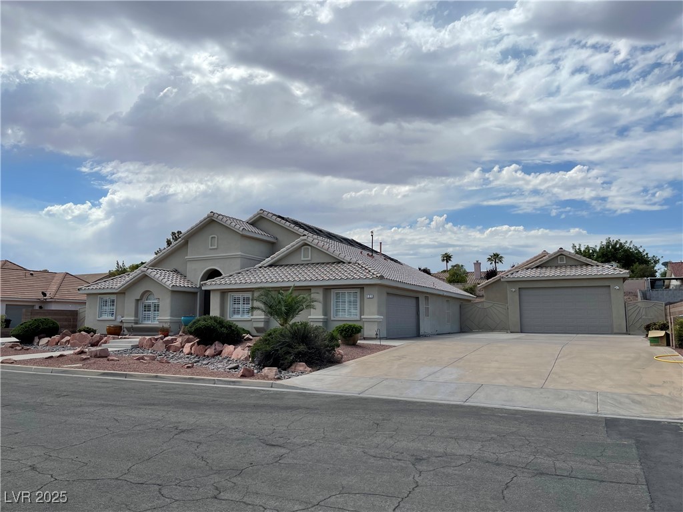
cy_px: 256
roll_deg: +0.4
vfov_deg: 53.1
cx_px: 342
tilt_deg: +6.2
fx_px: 513
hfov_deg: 67.3
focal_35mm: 26
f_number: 1.6
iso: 32
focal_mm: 5.1
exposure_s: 1/6993
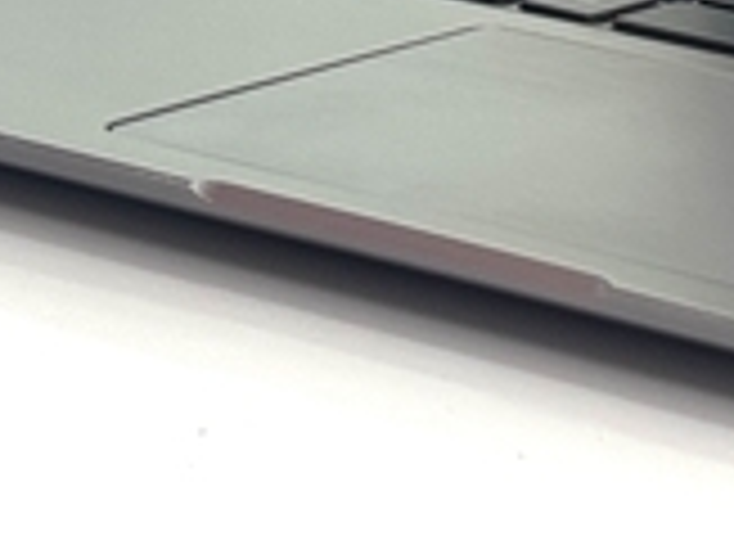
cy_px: -599
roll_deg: +0.3
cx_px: 1072
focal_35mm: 235
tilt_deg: -7.4
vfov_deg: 6.2
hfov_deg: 8.2
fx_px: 4994
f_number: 1.78
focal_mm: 6.76
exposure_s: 1/121
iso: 50
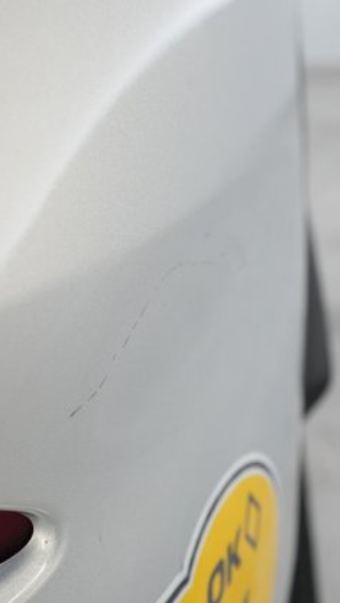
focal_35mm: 45
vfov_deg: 45.5
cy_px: 296
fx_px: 720
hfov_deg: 26.6
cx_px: 159
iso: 2500
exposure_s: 1/80
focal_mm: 28
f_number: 5.6
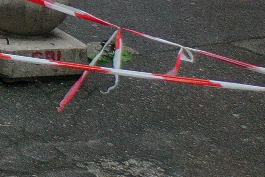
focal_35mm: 212
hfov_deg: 7.6
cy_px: -355
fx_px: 1560
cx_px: -685
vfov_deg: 6.0
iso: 200
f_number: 2.8
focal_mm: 10.26
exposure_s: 1/100
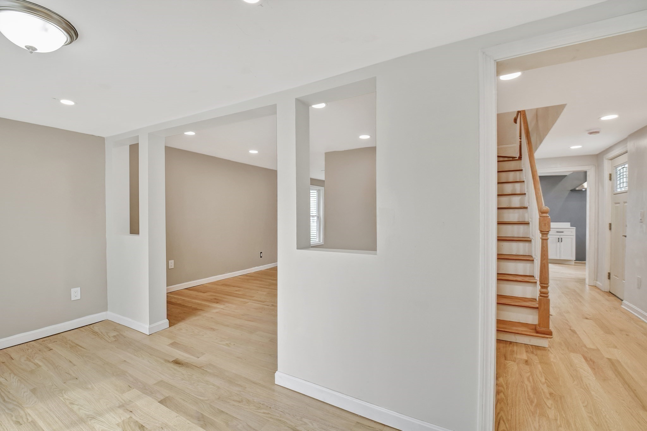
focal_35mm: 15
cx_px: 324
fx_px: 270
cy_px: 216
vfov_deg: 77.3
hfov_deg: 100.4
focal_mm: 10
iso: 160
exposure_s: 1/15
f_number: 8
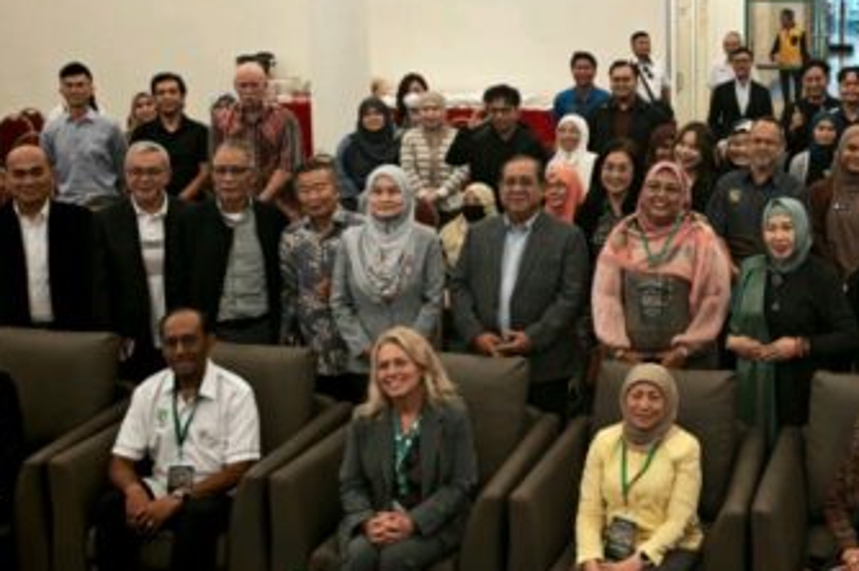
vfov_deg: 23.2
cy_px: 175
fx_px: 1383
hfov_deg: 32.9
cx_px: 761
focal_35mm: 58
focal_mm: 6.83
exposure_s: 1/244
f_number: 2
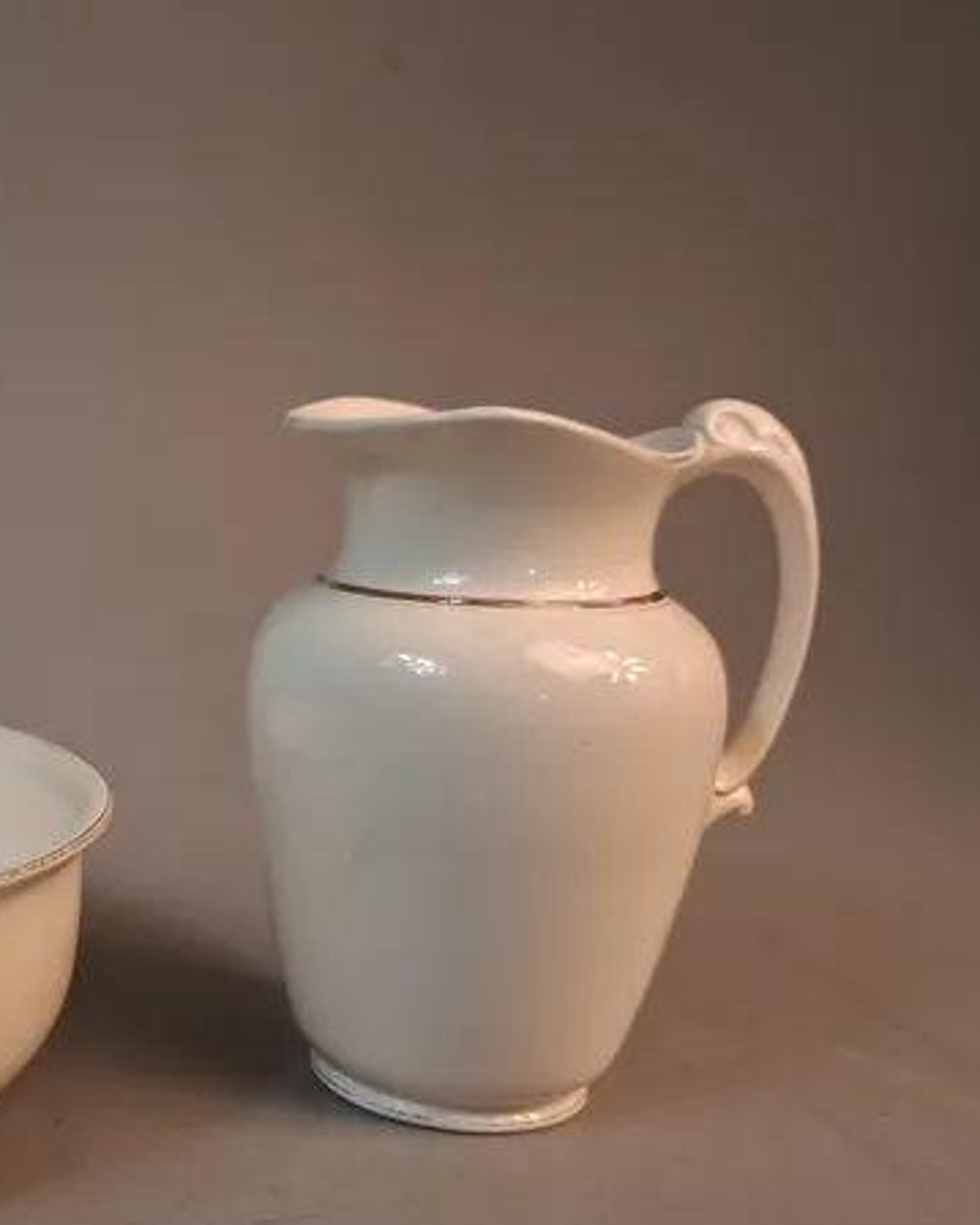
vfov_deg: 39.5
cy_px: 688
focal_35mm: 47
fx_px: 1705
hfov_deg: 29.9
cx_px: 5
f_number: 1.8
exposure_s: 1/100
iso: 400
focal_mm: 4
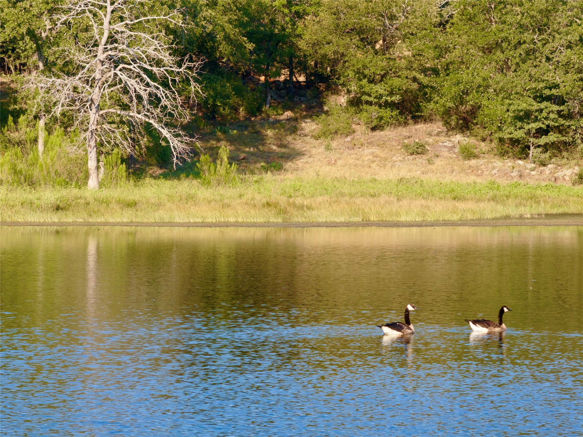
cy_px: 218
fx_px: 2794
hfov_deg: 11.9
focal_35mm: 166
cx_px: 292
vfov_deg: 8.9
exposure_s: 1/20
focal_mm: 30.71
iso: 110
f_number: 3.4
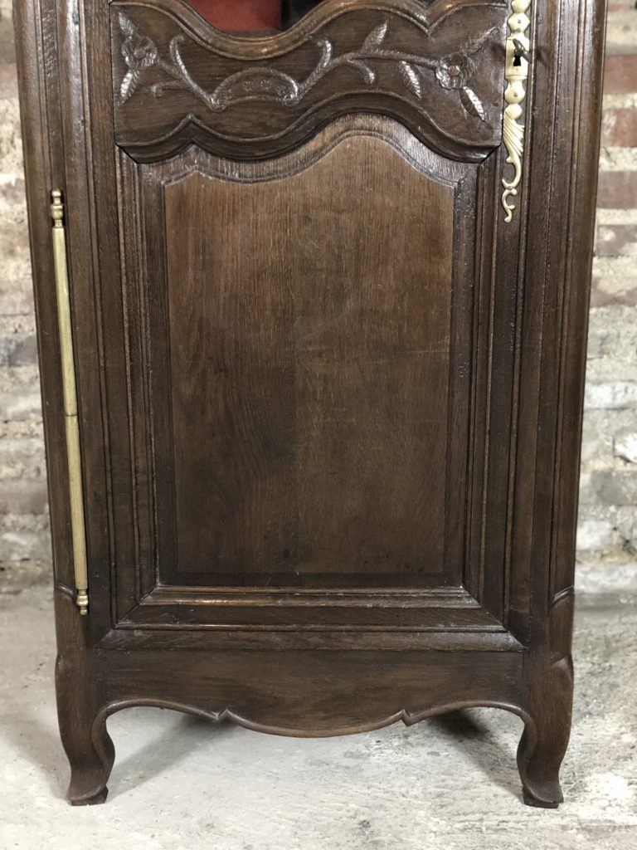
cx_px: 318
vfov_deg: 36.8
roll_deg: +0.5
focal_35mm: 52
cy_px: 425
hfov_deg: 28.0
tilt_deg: -16.8
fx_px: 1276
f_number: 2.4
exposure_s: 1/8
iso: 200
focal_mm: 6
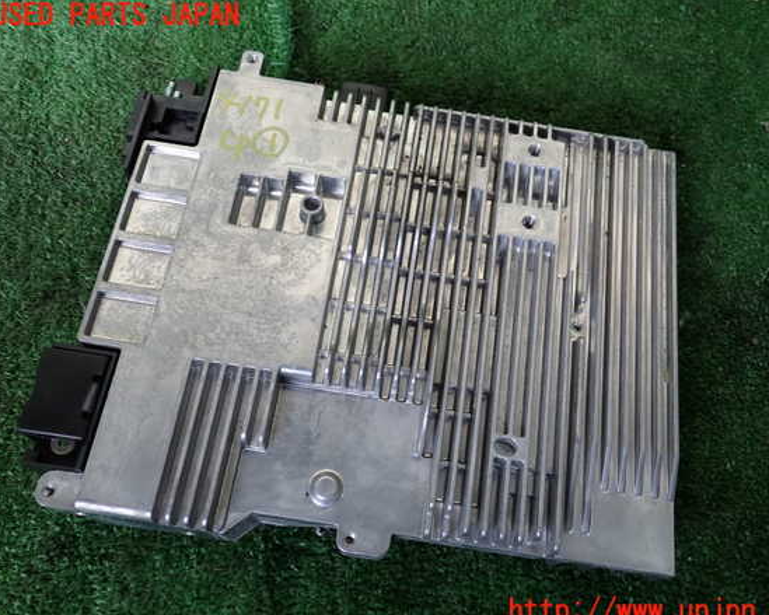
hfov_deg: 55.6
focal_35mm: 32
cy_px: 314
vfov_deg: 45.8
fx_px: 728
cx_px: 405
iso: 125
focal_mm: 5.4
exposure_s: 1/125
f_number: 2.3
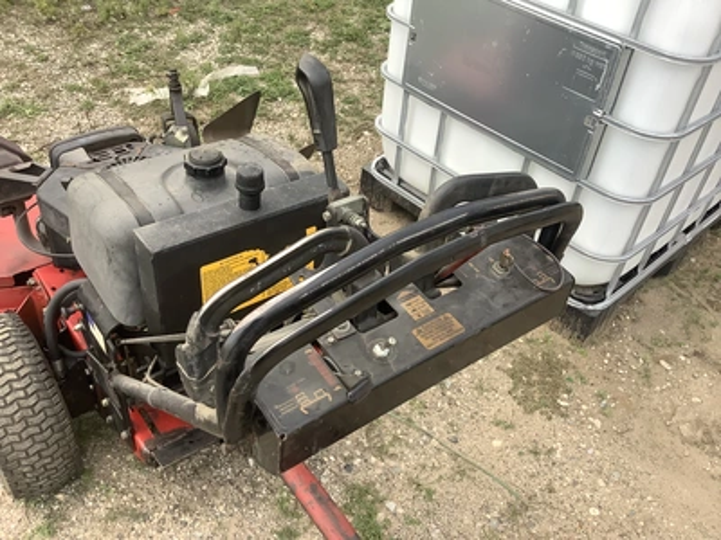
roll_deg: -2.7
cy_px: 270
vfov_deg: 45.4
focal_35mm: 31
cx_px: 360
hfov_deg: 58.4
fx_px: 646
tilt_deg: -39.8
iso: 80
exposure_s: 1/60
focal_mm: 3.3
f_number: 2.4
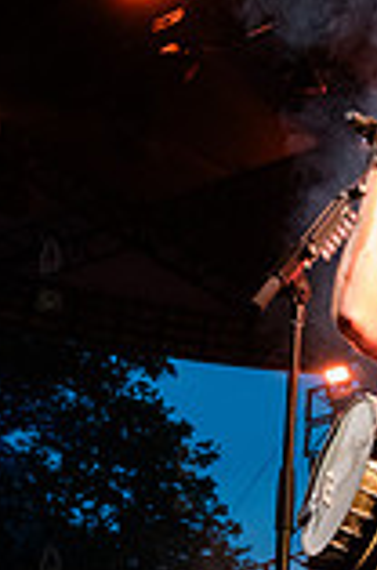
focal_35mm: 89
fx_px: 1404
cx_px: 457
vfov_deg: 22.0
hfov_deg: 14.8
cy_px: 581
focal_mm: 31
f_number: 4
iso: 6400
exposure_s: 1/500
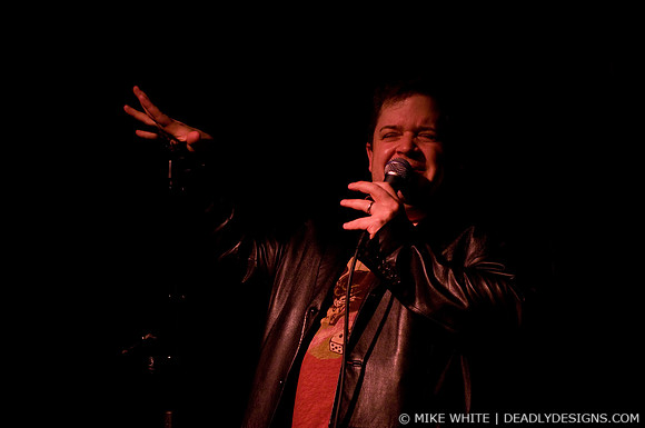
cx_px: 322
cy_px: 214
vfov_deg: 13.0
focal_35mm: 105
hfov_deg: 19.5
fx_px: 1879
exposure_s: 1/100
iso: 1000
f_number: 2.8
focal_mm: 70
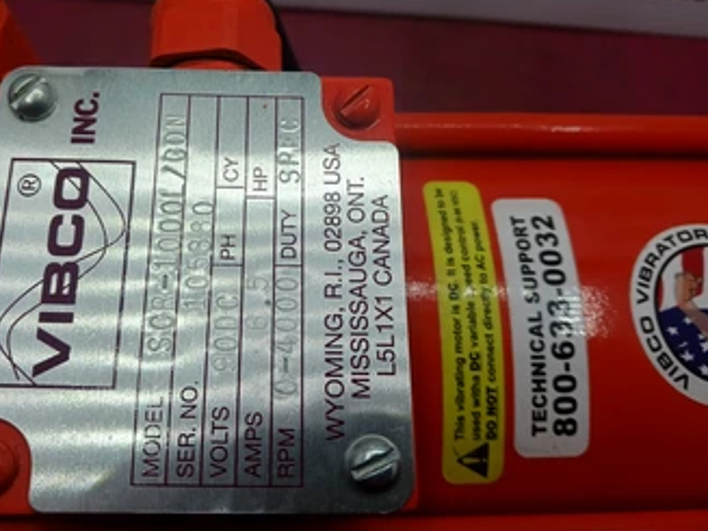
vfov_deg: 42.7
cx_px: 290
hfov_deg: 55.0
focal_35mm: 33
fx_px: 675
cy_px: 208
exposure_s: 1/198
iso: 20
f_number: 1.8
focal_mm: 4
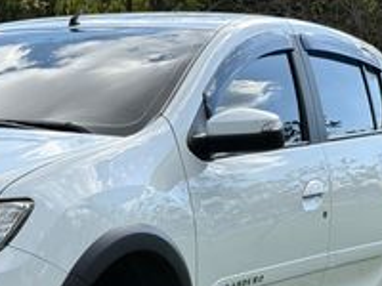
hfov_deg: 17.1
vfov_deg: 13.0
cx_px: 25
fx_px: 1247
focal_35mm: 113
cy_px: 244
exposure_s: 1/2494
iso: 80
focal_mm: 6.76
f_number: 1.78
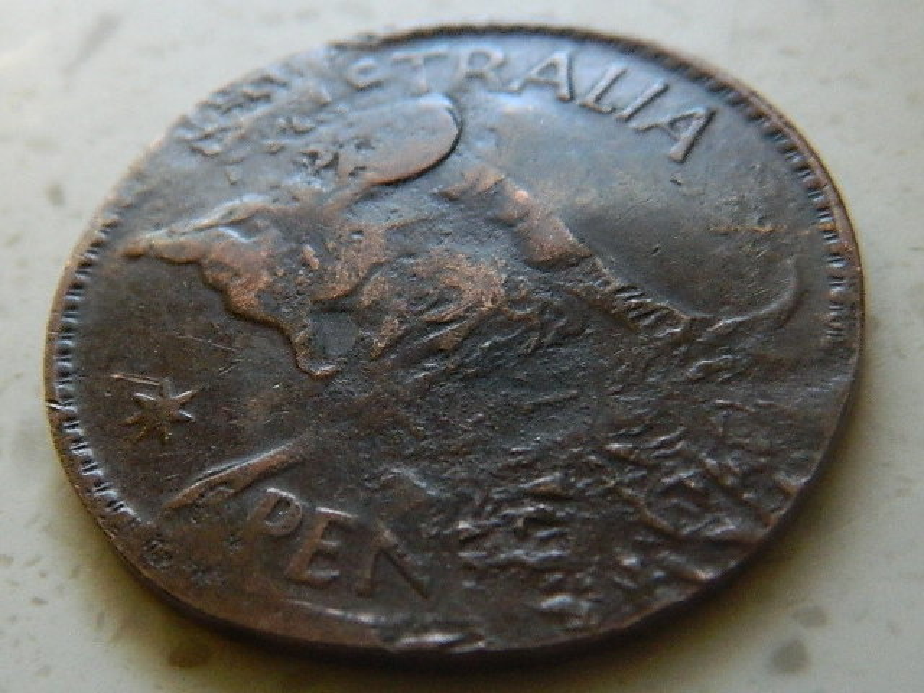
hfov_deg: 52.6
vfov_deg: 40.7
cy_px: 346
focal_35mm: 35
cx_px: 462
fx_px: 934
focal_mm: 6.2
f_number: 3.3
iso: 400
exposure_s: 1/100
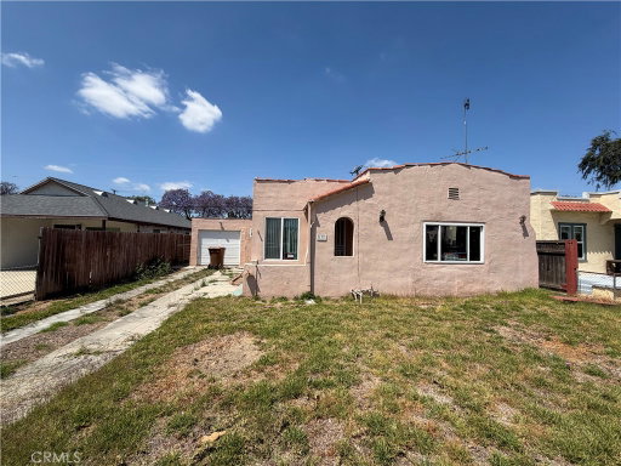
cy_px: 233
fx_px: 251
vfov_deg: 85.7
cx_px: 310
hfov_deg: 102.1
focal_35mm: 14
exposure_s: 1/970
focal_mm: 2.22
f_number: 2.2
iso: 20
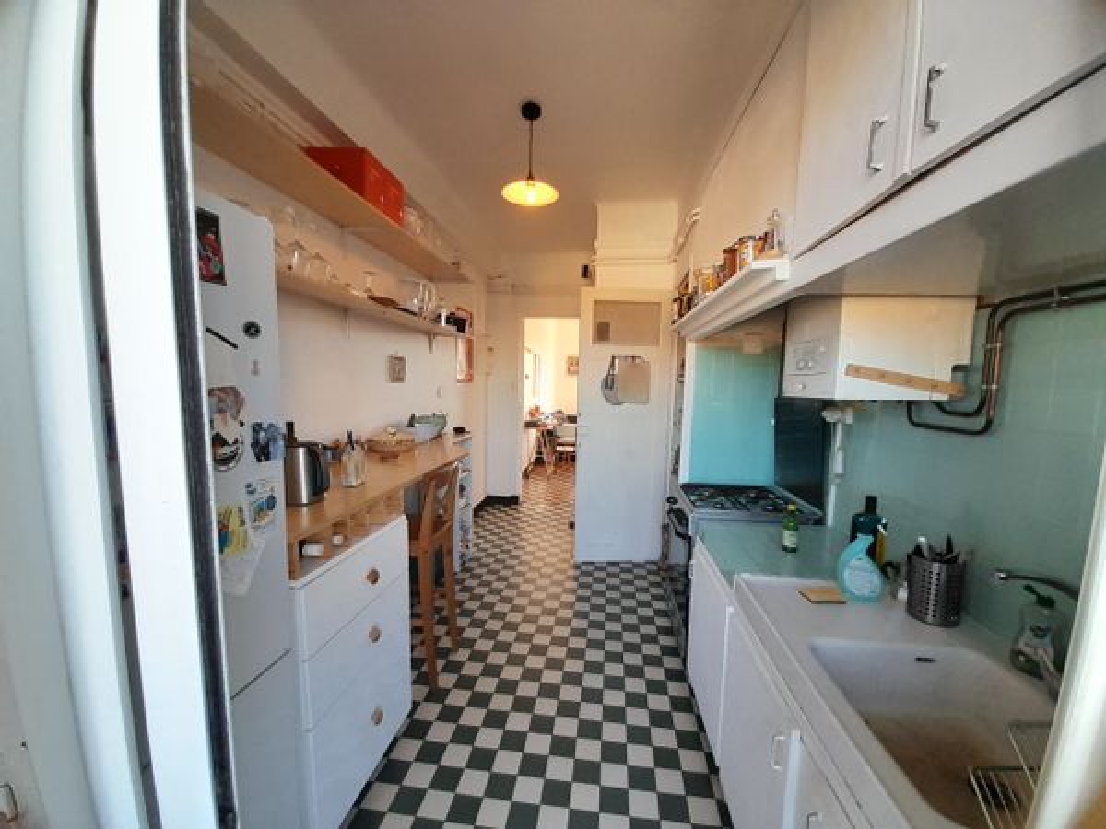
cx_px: 553
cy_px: 414
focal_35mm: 13
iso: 64
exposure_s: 1/50
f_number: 2.2
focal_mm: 1.13
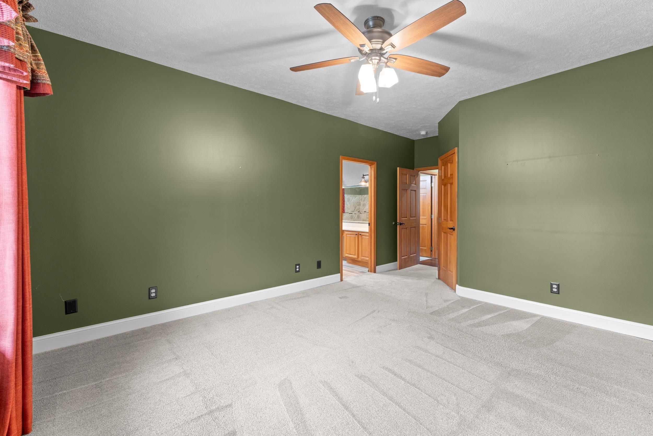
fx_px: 272
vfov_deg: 77.3
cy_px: 218
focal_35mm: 15
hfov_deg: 100.4
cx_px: 326
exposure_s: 1.6
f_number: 8
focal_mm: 10
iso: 400
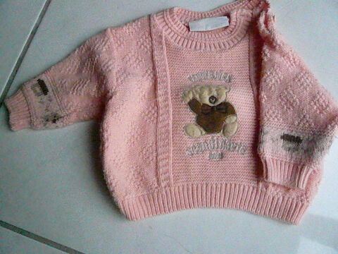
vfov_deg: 49.7
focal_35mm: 28
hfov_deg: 63.4
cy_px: 127
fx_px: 273
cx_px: 169
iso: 3200
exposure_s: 1/800
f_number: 2.8
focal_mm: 4.6
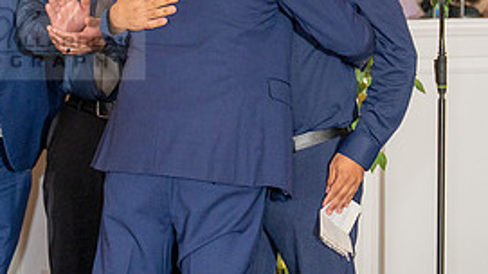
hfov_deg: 13.3
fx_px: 2082
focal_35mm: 161
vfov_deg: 7.5
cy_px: 135
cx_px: 140
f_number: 3.2
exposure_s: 1/160
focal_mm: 56
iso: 640
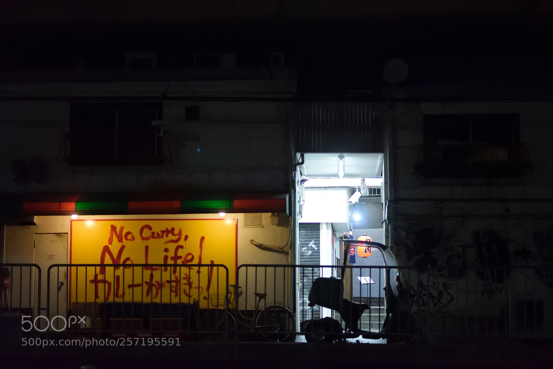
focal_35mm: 85
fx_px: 1306
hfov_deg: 23.9
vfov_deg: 16.1
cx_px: 276
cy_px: 184
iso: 7200
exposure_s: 1/1000
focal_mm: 85
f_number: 1.8
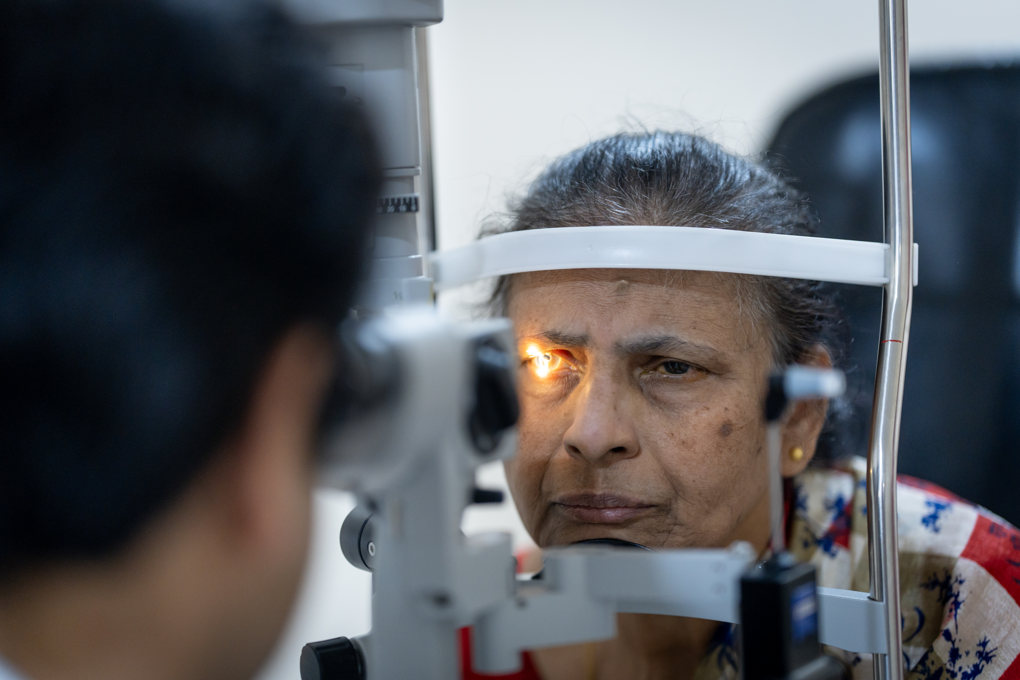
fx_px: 2408
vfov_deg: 16.1
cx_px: 510
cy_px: 340
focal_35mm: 85
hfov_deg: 23.9
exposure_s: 1/160
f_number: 1.4
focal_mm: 85
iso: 1000
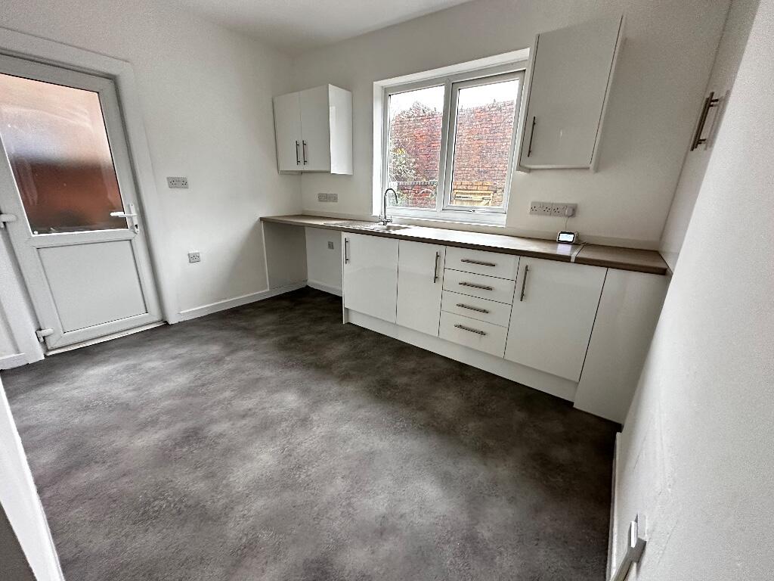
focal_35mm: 14
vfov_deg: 85.7
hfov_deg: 102.1
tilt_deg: -19.0
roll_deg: -1.0
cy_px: 290
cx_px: 387
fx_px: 313
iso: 500
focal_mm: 2.22
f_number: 2.2
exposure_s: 1/50
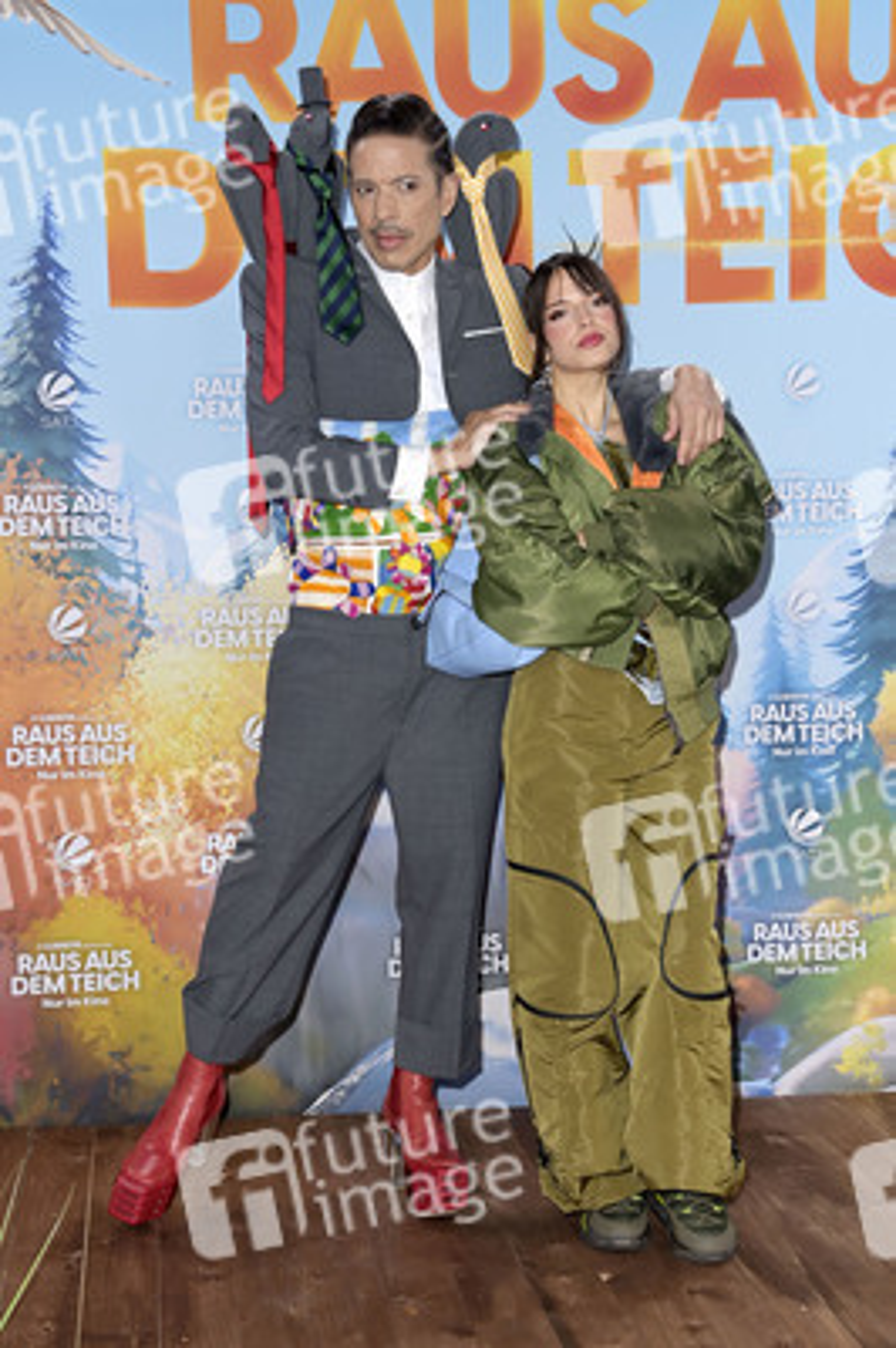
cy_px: 674
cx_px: 448
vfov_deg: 34.5
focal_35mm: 58
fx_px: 2169
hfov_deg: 23.3
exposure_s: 1/250
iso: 640
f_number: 5.6
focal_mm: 58
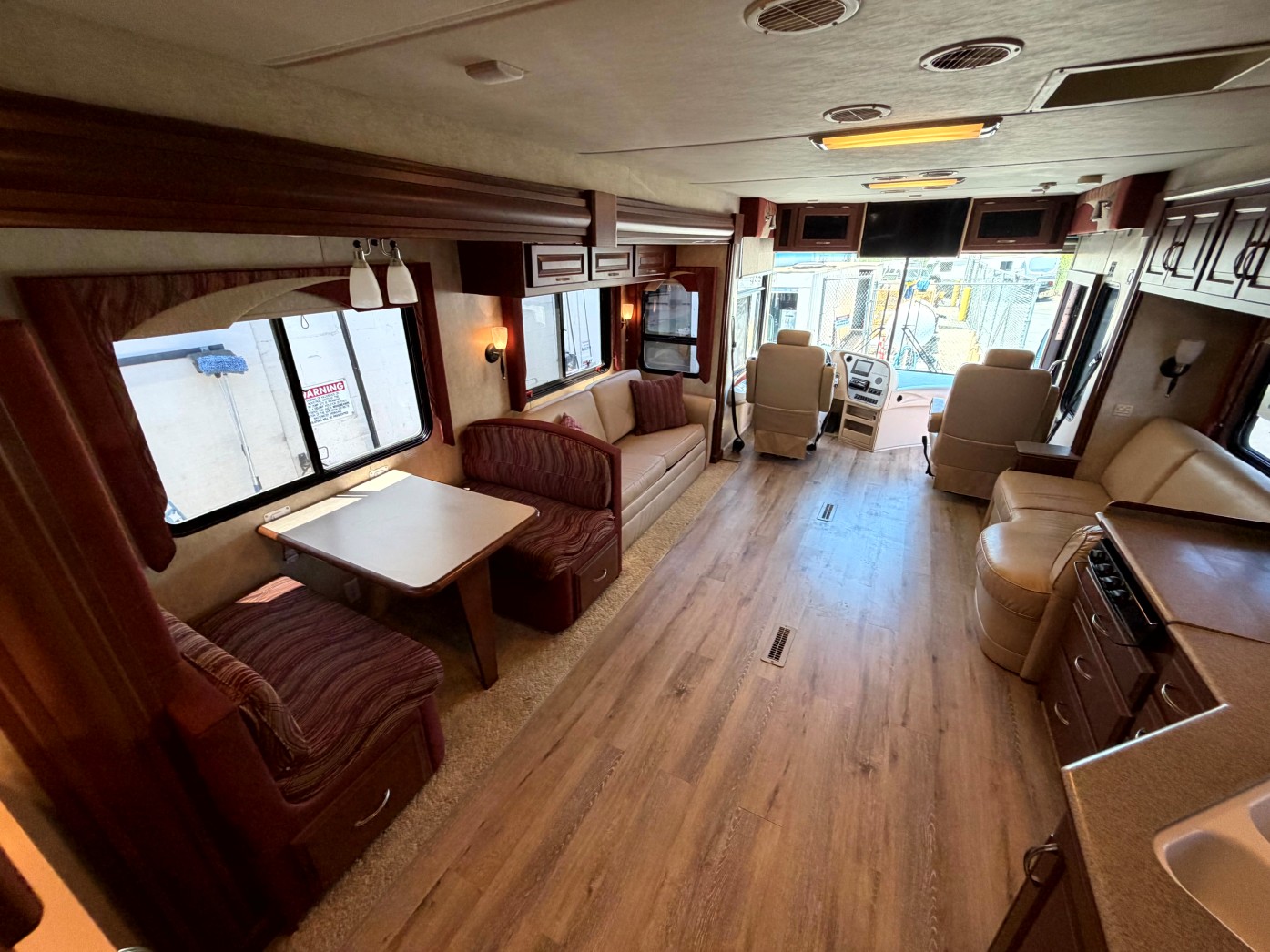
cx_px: 635
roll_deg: +2.1
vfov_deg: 85.7
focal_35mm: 14
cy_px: 476
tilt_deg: -22.0
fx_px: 514
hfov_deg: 102.1
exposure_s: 1/121
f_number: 2.2
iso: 250
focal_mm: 2.22
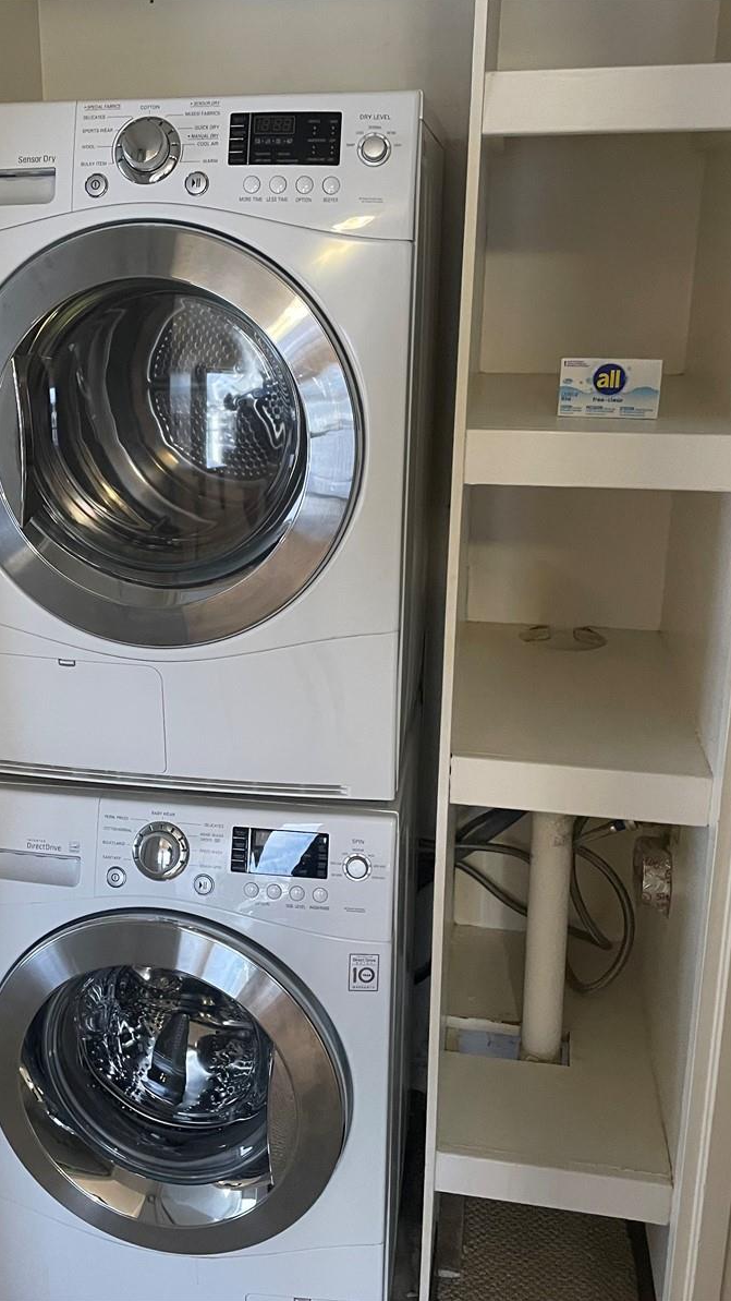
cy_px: 648
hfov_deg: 30.8
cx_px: 207
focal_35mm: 38
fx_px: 1310
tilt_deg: -17.1
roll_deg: +0.3
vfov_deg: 52.8
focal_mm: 4.2
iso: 400
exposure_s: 1/60
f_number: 1.6
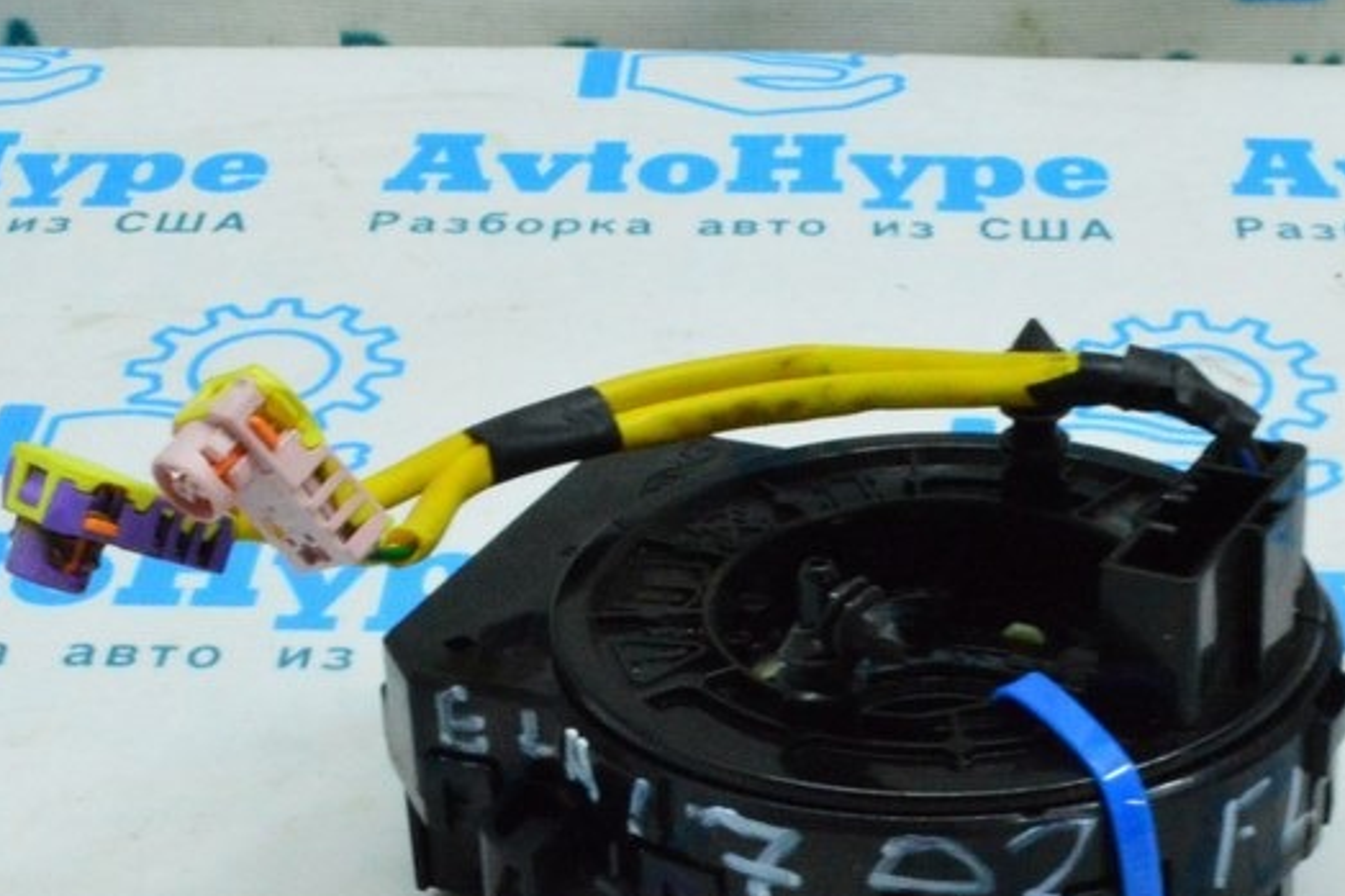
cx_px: 832
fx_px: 3062
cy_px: 700
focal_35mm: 82
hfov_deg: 24.7
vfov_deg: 16.5
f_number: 29
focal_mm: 28
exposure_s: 1/25
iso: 6400
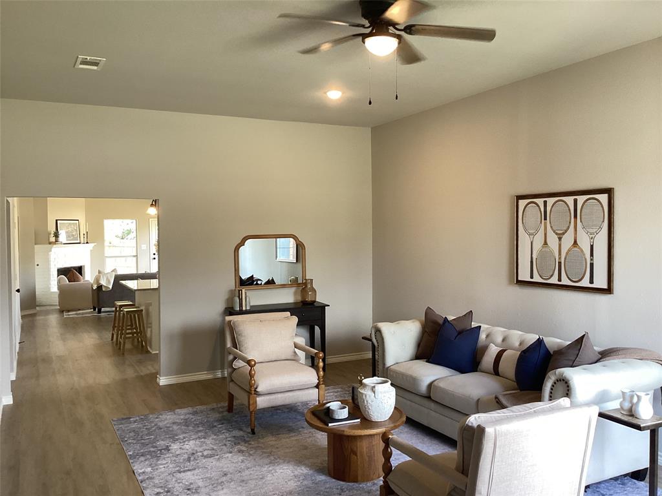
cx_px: 331
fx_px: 593
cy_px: 248
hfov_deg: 58.4
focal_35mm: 31
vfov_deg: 45.4
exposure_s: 1/60
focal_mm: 3.3
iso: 125
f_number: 2.4
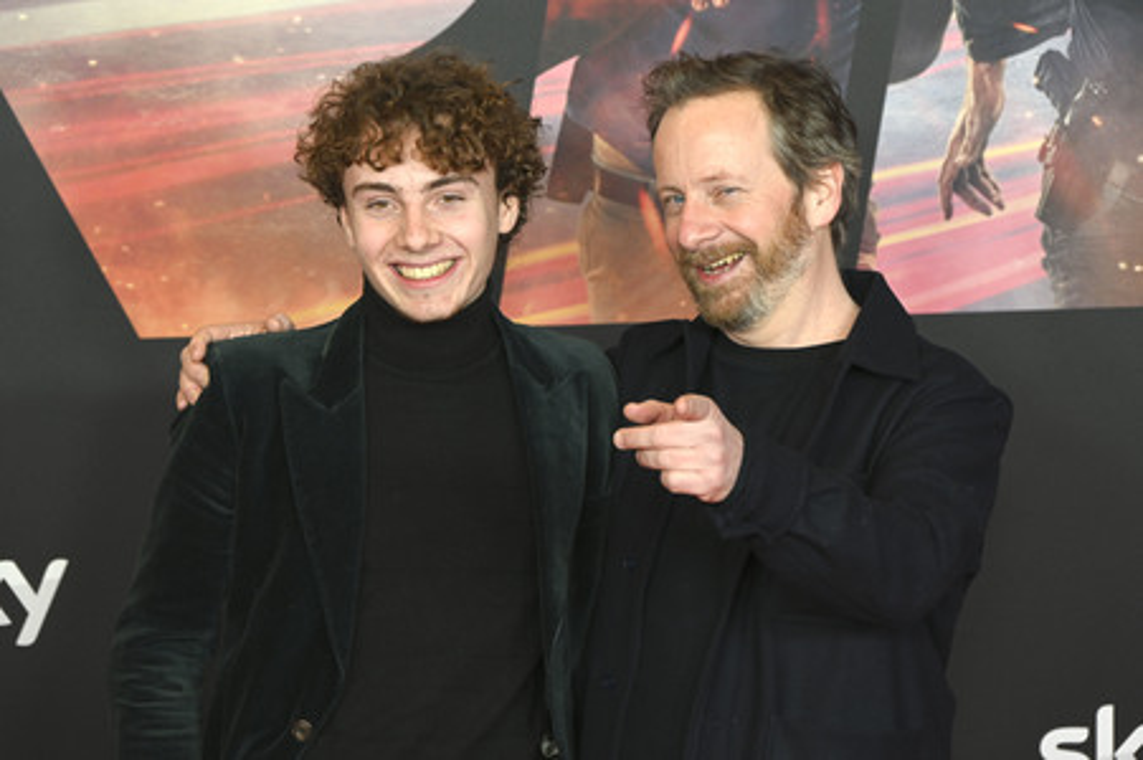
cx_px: 572
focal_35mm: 105
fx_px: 3331
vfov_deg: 13.0
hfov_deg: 19.5
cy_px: 380
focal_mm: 105
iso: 640
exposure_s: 1/160
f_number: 6.3
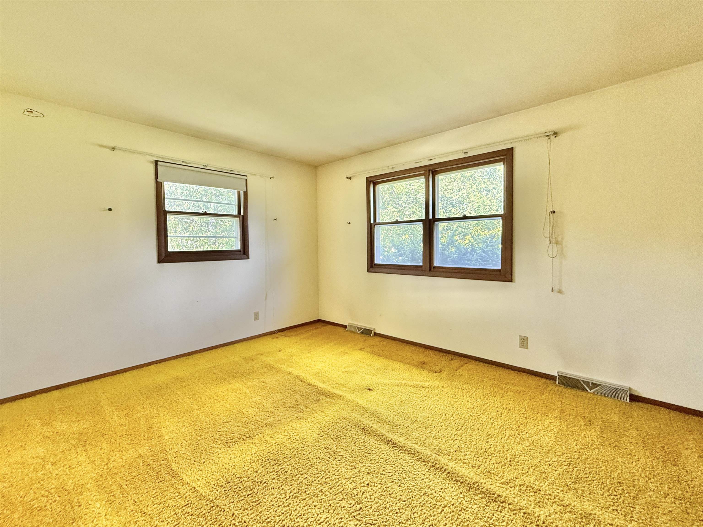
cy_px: 264
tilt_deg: -1.9
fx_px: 284
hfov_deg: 102.1
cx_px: 352
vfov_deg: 85.7
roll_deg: -1.4
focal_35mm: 14
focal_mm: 2.22
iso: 200
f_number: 2.2
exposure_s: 1/99
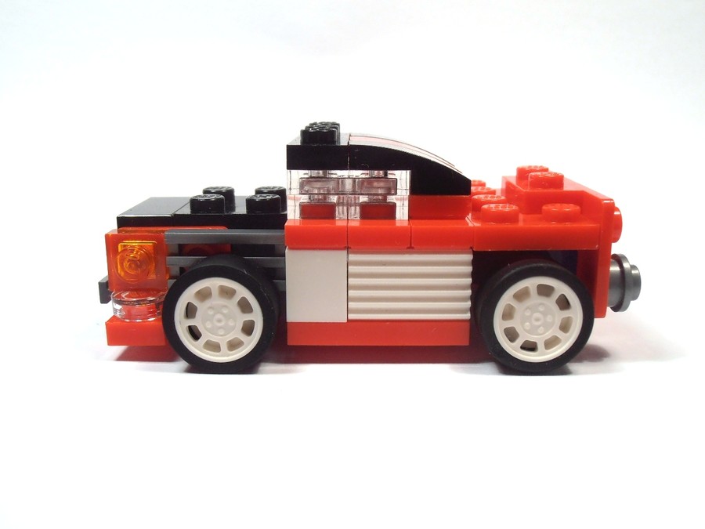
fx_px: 754
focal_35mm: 37
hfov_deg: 50.1
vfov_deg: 38.7
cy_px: 264
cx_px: 352
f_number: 3.9
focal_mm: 6.61
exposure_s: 1/60
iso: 80
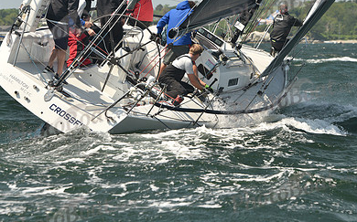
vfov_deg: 7.7
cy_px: 63
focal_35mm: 170
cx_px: 184
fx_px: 1653
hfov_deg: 12.3
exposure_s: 1/640
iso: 250
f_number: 5.6
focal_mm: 112
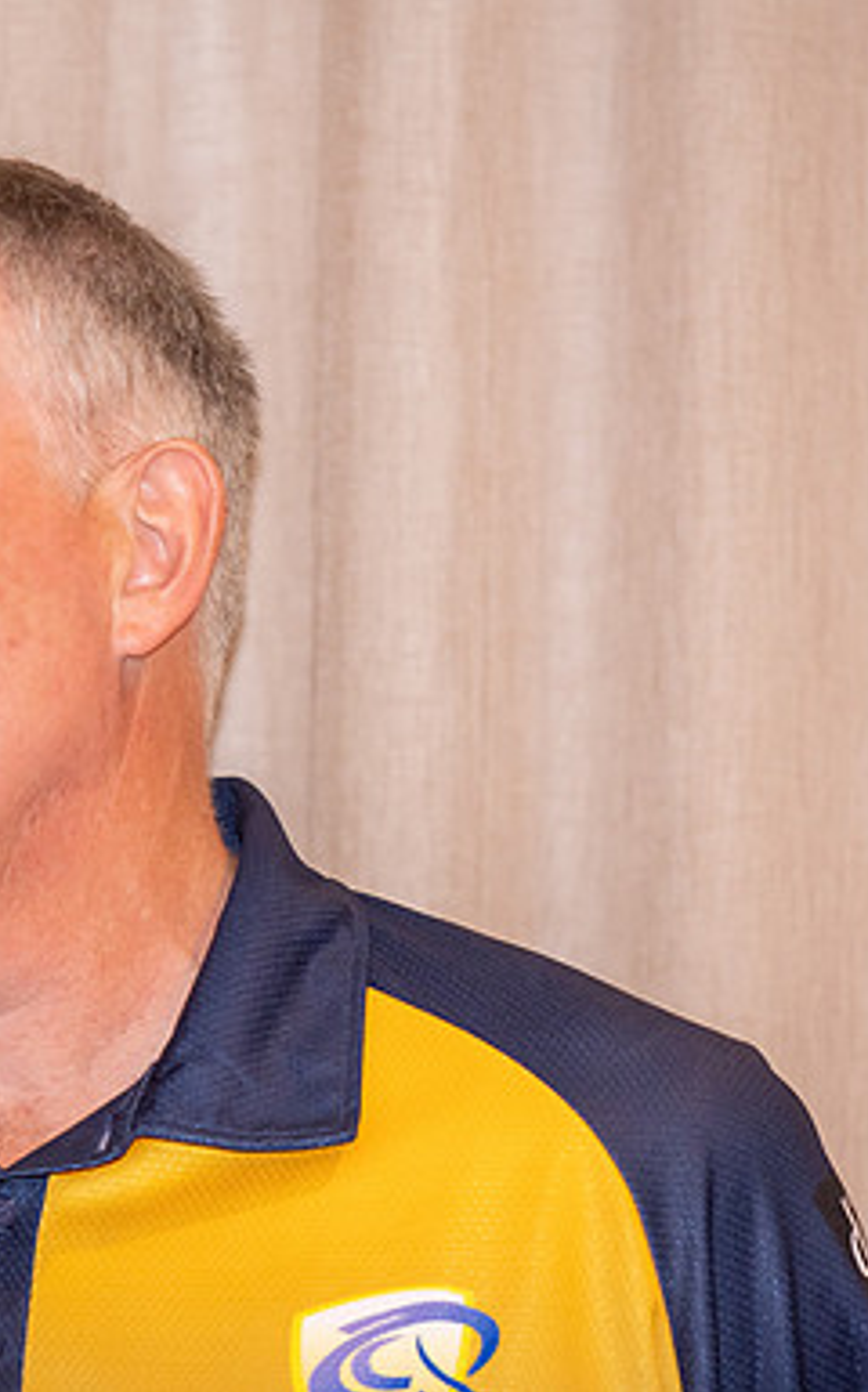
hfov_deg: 3.2
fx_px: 15471
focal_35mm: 408
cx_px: -11
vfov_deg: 5.2
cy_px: 696
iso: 1000
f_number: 2.8
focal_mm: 175
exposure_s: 1/60
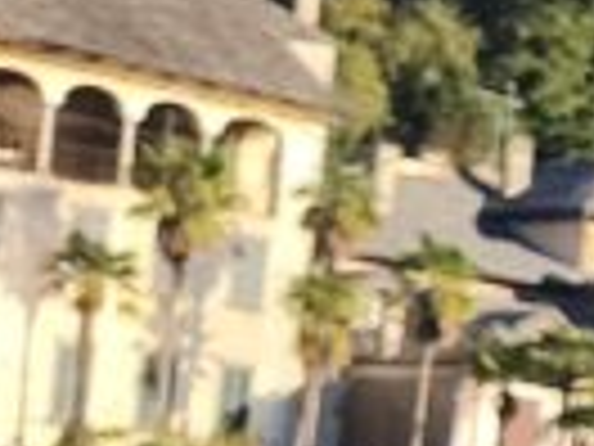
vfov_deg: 8.3
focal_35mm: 179
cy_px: 401
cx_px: 1773
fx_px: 3072
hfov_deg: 9.0
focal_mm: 6.18
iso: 50
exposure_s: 1/767
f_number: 1.65
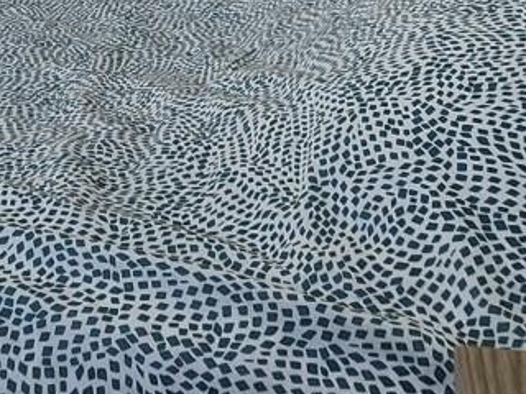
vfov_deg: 16.5
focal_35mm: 78
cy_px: -268
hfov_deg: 24.3
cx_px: 54
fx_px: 1185
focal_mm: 1.74
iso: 32
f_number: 2.2
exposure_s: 1/200
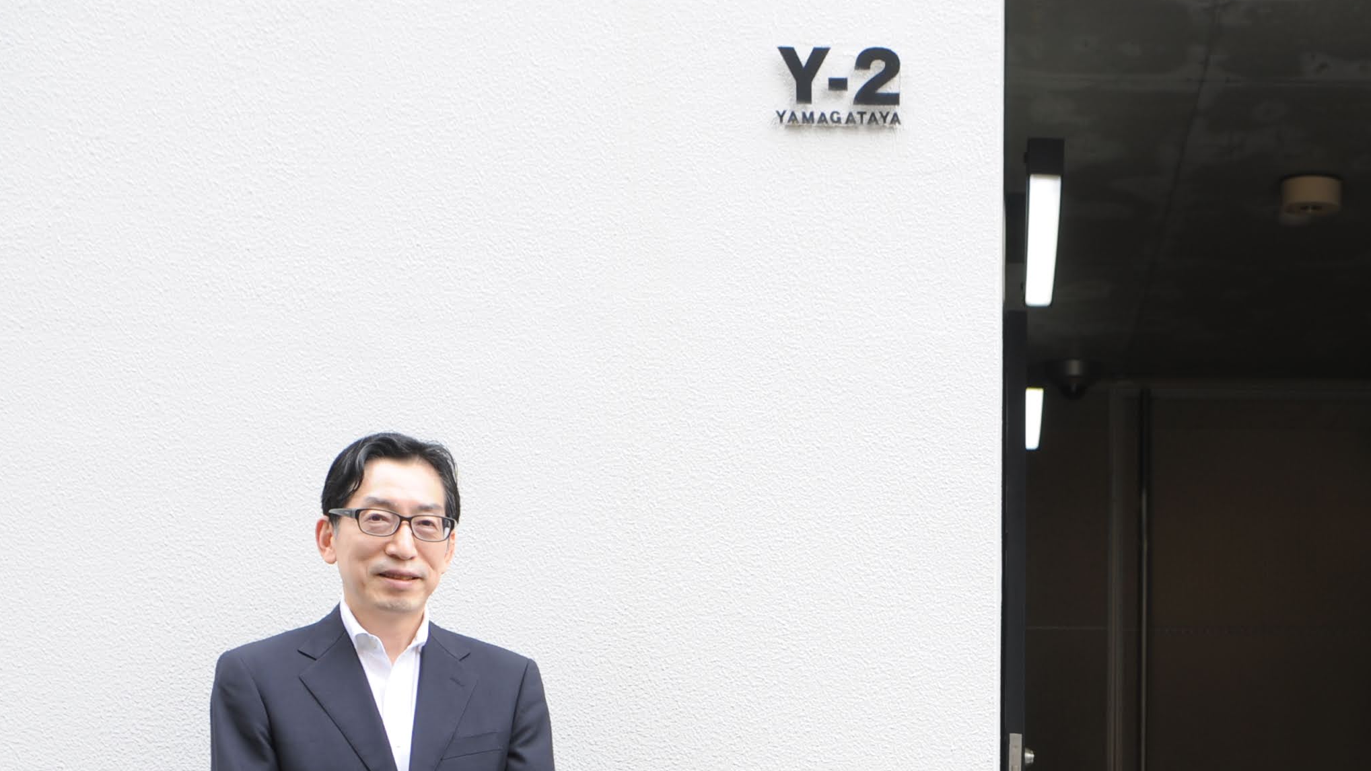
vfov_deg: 16.7
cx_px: 1058
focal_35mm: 70
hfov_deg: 29.6
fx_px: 2545
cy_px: 846
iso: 200
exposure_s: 1/100
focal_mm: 32
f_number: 4.5
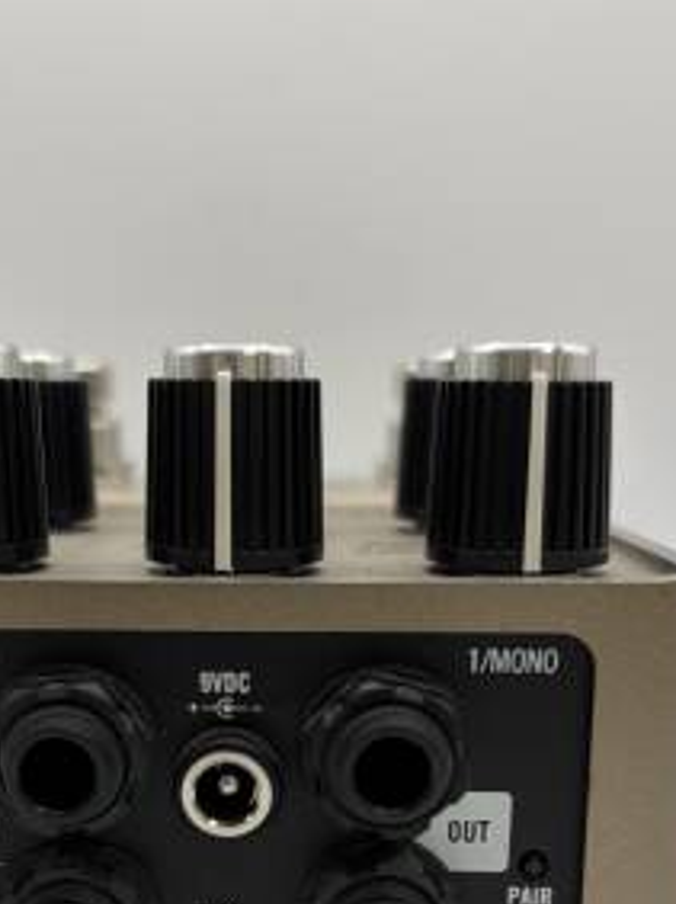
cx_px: 253
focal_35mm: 48
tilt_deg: -17.8
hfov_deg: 30.1
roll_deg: +0.9
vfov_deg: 38.2
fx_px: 1252
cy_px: 728
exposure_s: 1/109
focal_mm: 5.96
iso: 125
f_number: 1.6
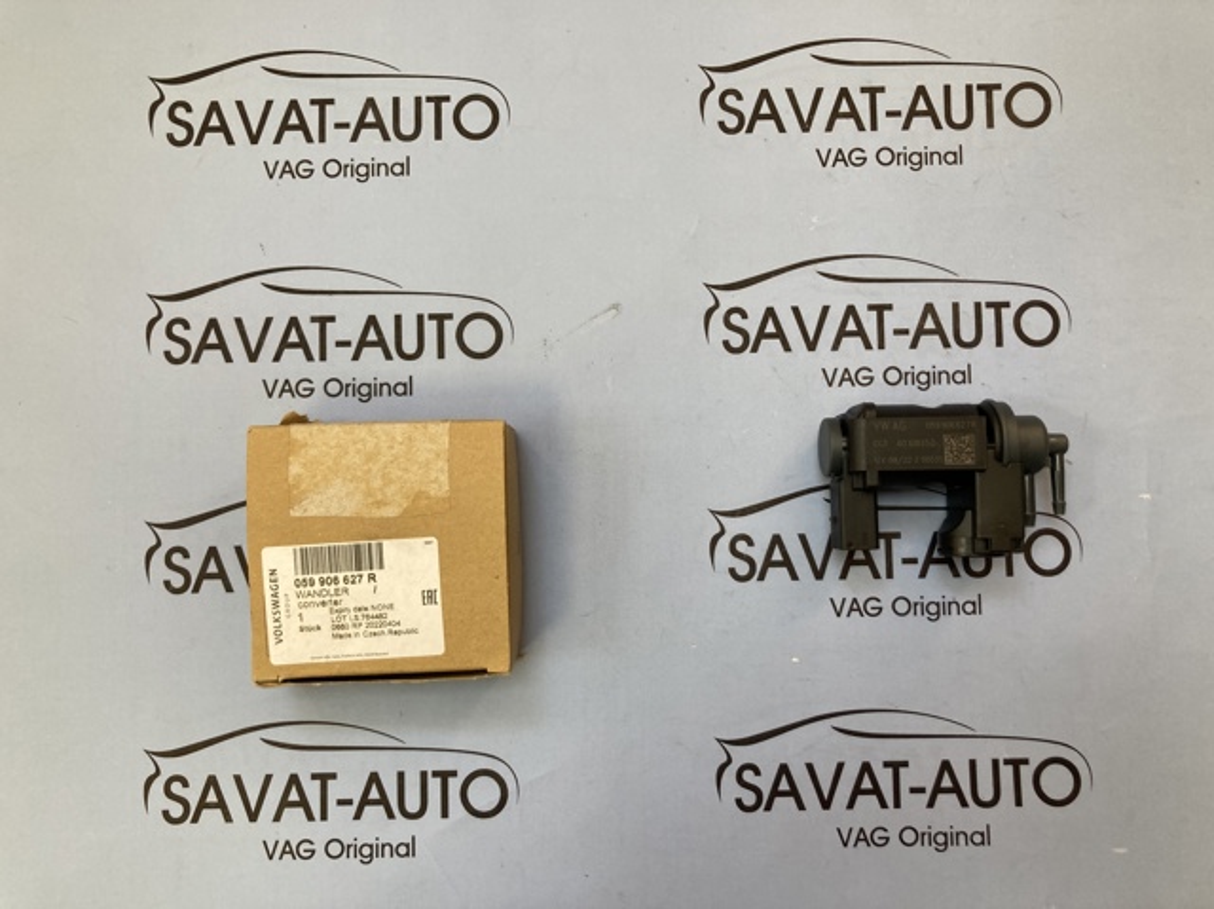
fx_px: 981
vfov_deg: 49.7
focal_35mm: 28
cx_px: 607
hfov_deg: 63.5
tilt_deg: -87.1
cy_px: 454
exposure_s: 1/100
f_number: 1.8
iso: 80
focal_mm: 3.99
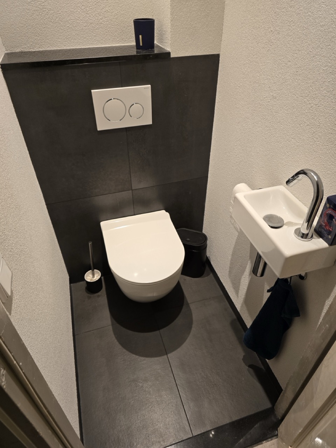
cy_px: 224
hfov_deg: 58.9
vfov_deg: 73.9
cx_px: 168
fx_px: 298
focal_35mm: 23
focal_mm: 6.3
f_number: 1.7
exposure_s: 1/100
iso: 250
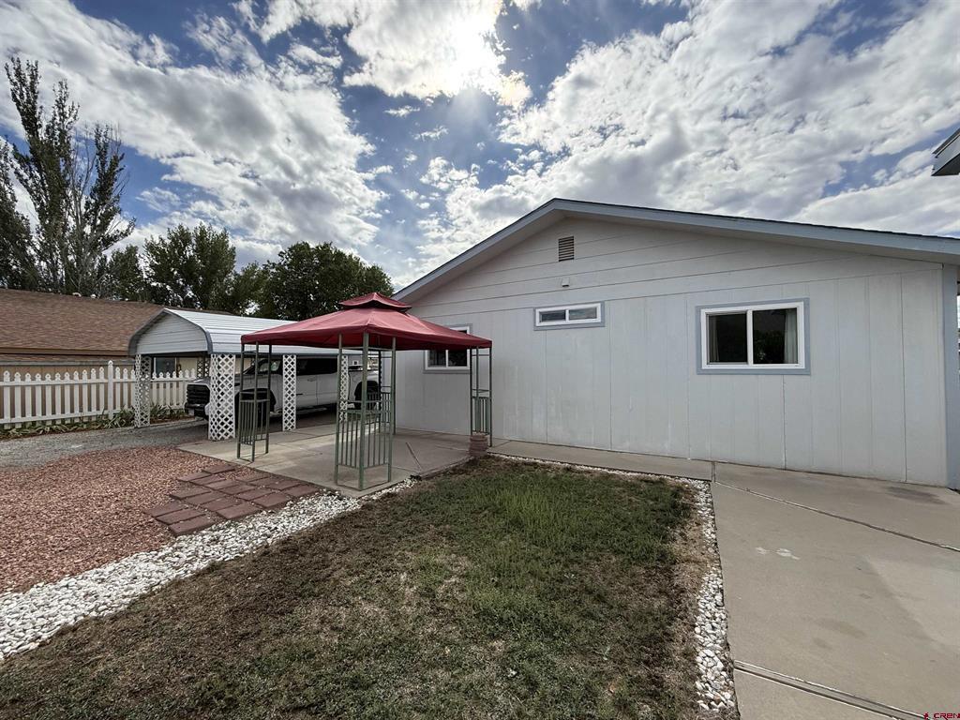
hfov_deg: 102.1
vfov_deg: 85.7
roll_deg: +0.2
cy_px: 360
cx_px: 480
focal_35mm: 14
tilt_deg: +1.9
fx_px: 388
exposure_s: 1/3460
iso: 80
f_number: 2.2
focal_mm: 2.22
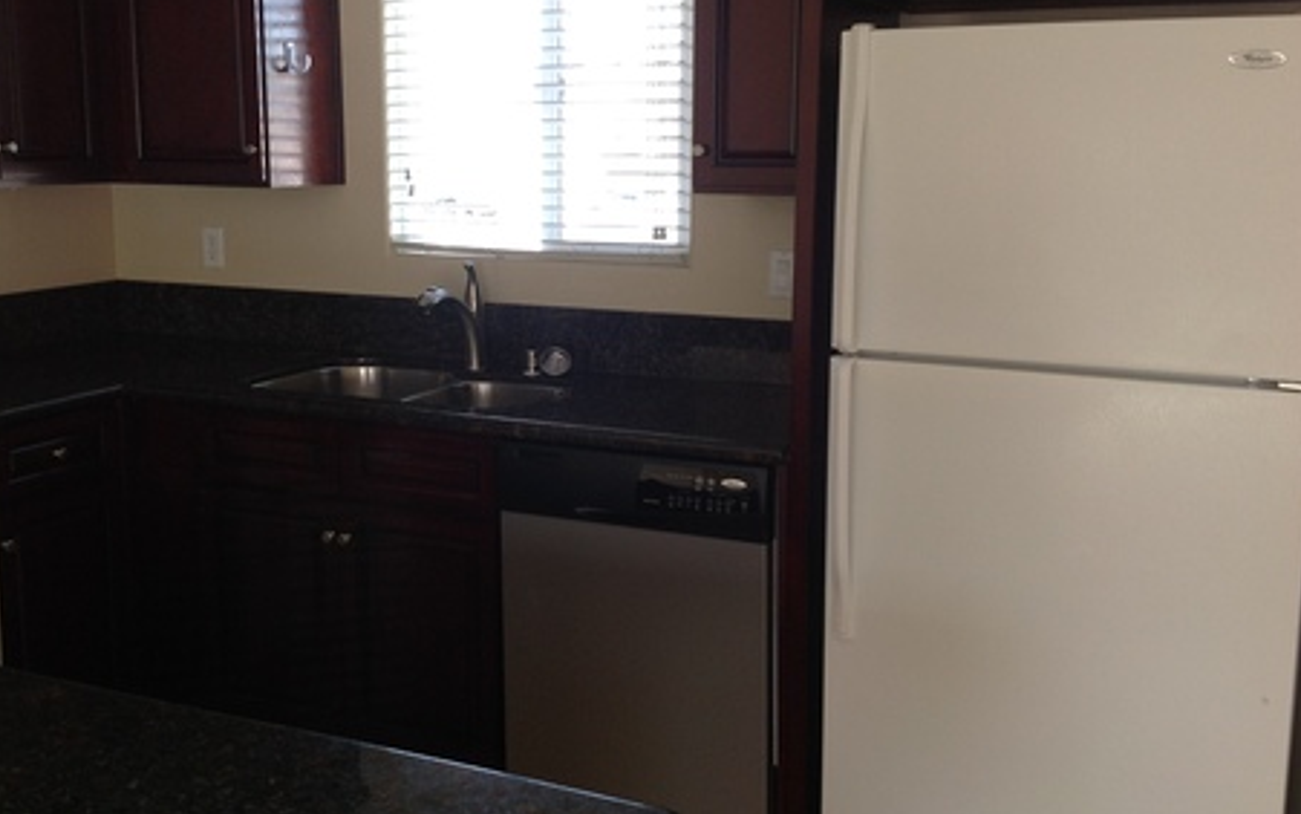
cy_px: 349
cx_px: 620
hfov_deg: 47.2
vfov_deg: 30.5
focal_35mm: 42
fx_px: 1489
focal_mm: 4.28
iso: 80
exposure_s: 1/40
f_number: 2.4
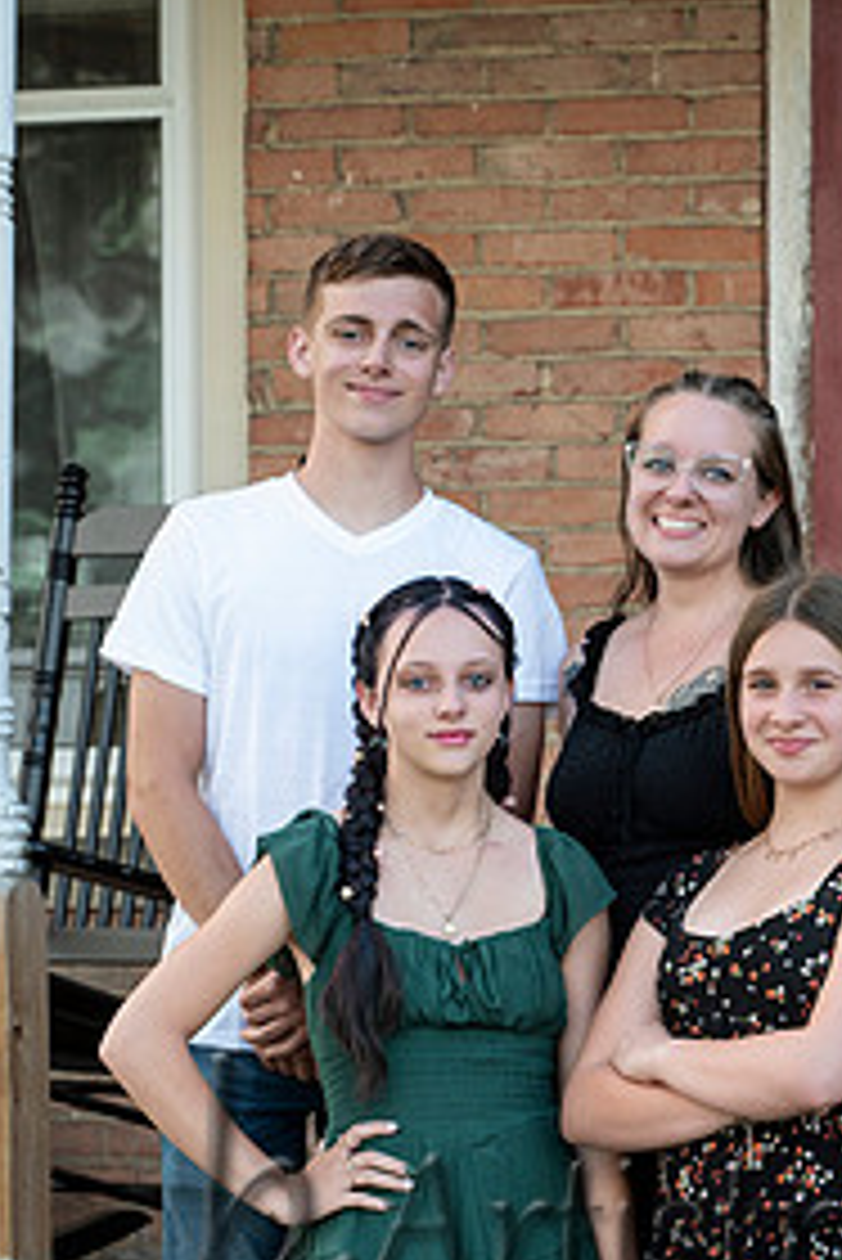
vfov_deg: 10.6
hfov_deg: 7.1
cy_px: 994
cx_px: 549
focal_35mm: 193
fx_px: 6762
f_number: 6.3
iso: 400
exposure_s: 1/125
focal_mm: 120
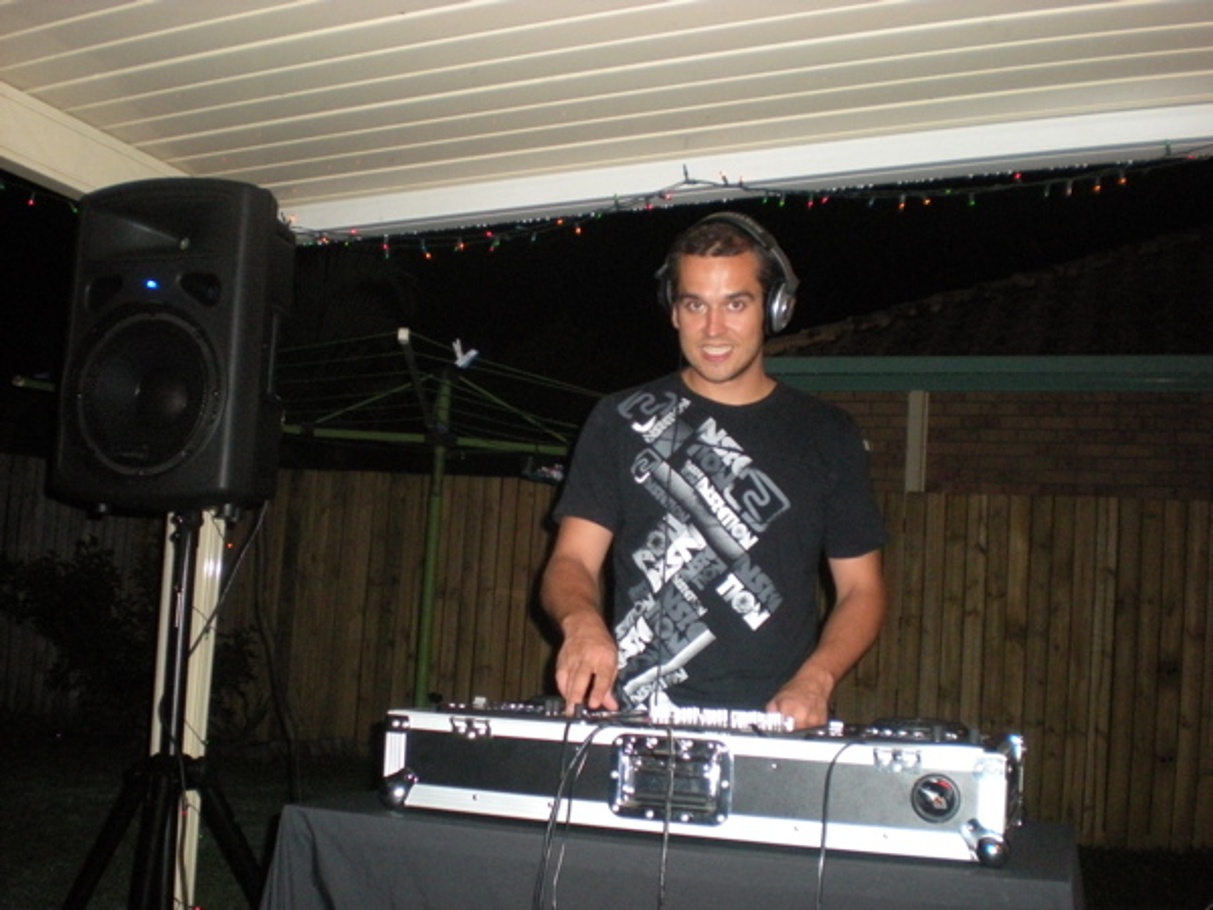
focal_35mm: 38
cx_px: 606
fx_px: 1332
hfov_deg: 49.0
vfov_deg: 37.7
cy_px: 455
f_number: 3.1
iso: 397
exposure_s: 1/60
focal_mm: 6.3
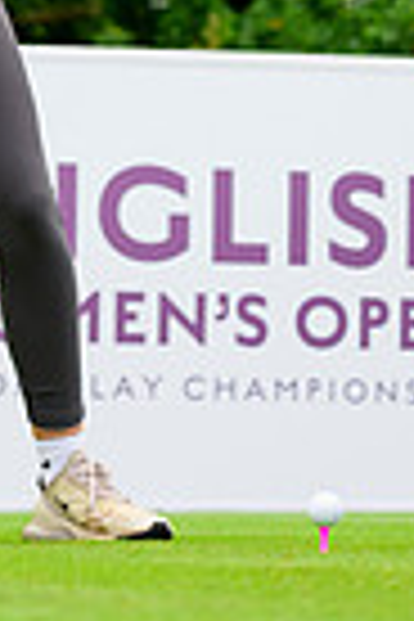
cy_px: -270
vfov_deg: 6.3
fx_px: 5623
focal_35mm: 326
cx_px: -68
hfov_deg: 4.2
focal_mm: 100
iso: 1600
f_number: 4.5
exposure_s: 1/2500
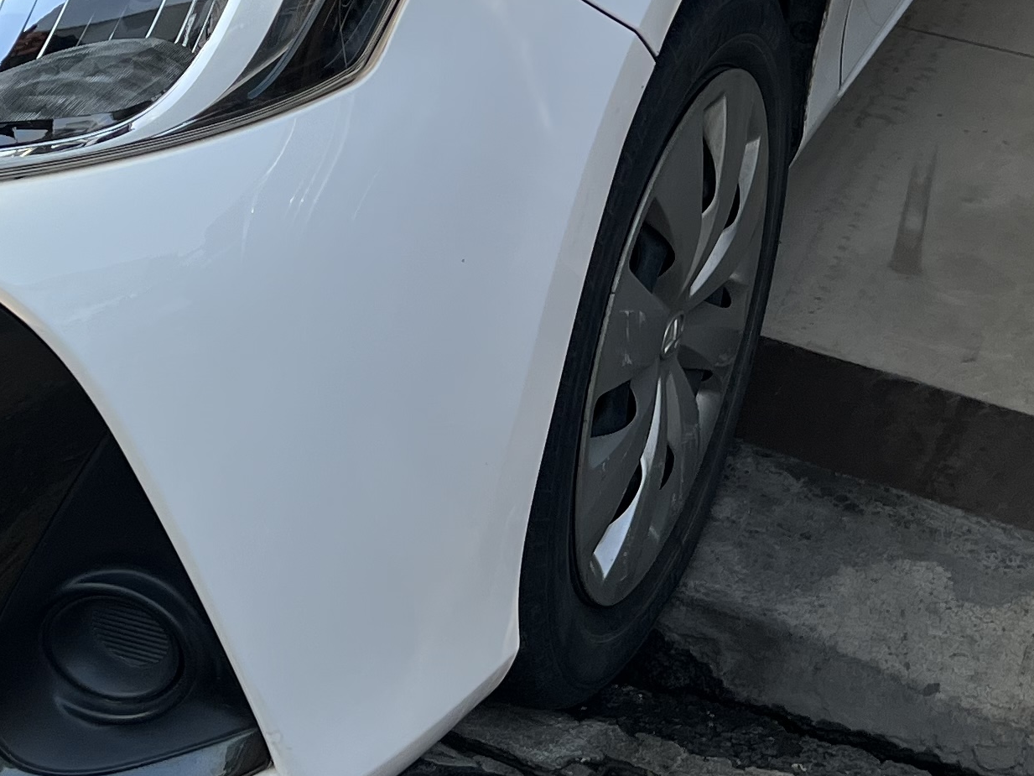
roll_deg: -2.2
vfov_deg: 16.9
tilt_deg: -22.1
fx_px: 2539
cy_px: -42
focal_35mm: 85
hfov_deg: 22.7
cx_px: 186
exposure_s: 1/1112
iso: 50
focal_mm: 5.7
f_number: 1.5
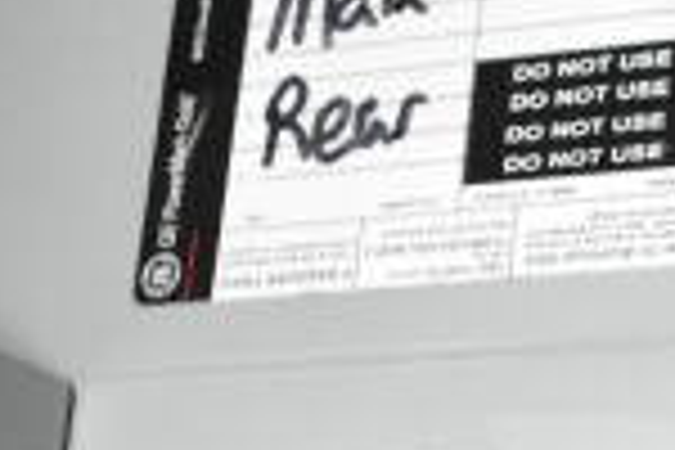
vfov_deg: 11.6
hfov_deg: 17.4
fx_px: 2062
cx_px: 886
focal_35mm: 110
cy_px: 772
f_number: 3.5
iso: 2500
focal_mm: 18
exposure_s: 1/30
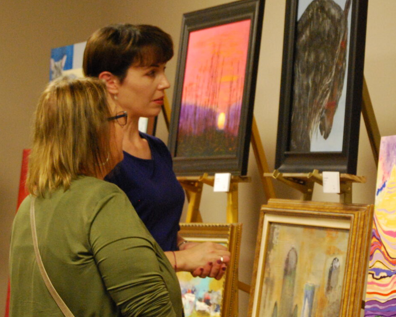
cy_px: 149
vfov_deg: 9.7
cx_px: 275
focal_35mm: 159
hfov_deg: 12.1
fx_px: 1863
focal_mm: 55
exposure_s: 1/30
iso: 1400
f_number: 5.6
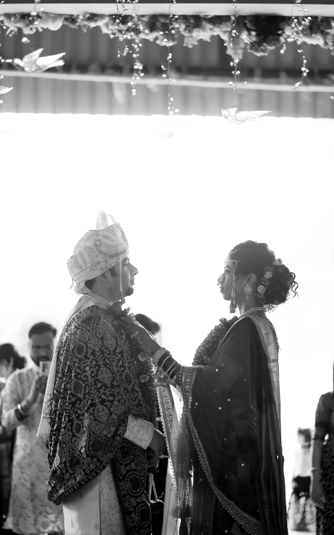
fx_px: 1267
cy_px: 268
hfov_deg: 15.0
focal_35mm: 87
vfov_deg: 23.8
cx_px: 173
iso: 100
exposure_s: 1/320
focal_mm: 85
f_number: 1.8
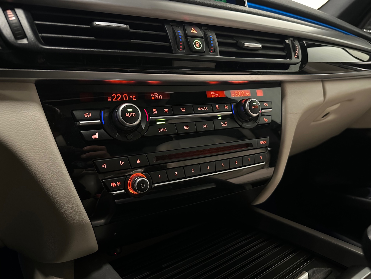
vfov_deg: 56.8
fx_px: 257
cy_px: 140
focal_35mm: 24
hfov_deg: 71.6
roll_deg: -1.9
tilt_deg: -15.4
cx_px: 186
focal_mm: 6.86
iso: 1600
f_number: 1.78
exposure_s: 1/25
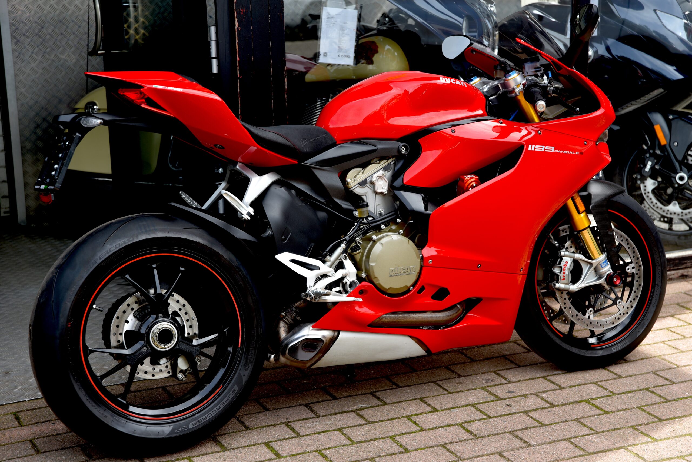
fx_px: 1346
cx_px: 346
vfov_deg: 19.5
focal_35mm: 70
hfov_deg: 28.8
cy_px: 231
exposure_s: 1/100
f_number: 5
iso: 100
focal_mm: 70
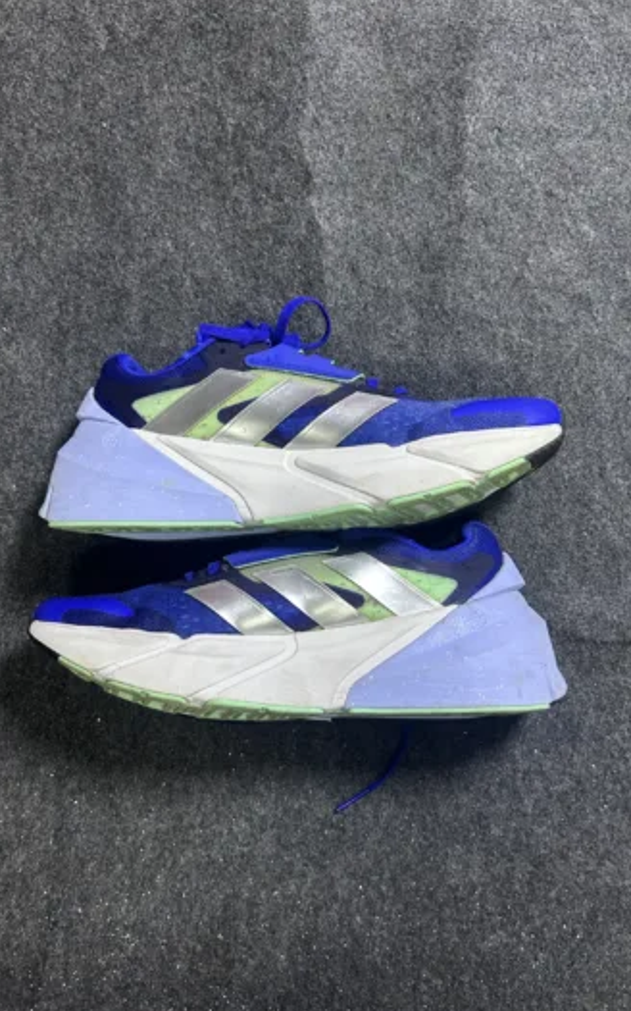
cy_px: 506
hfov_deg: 44.5
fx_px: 771
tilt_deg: -64.8
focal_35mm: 28
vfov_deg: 66.5
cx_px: 308
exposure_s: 1/50
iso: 200
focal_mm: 5.7
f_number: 1.5
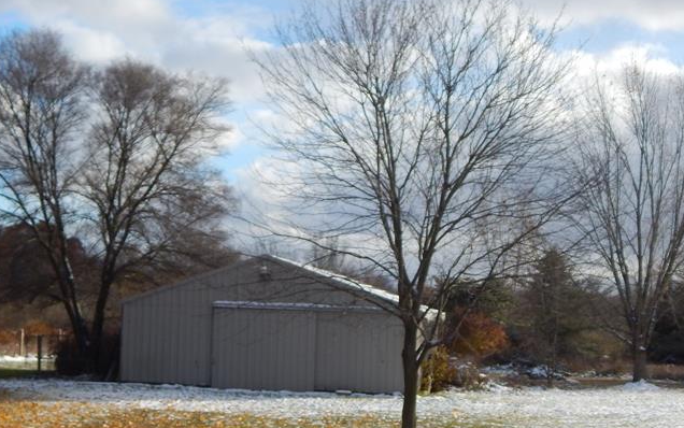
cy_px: 300
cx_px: 245
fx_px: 1082
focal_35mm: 58
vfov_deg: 22.3
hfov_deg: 34.9
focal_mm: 6.1
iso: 125
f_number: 3.3
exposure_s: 1/800
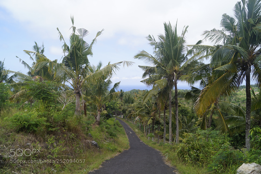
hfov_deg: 67.4
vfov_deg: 47.9
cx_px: 130
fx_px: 196
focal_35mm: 27
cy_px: 87
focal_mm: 18
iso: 100
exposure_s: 1/125
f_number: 9
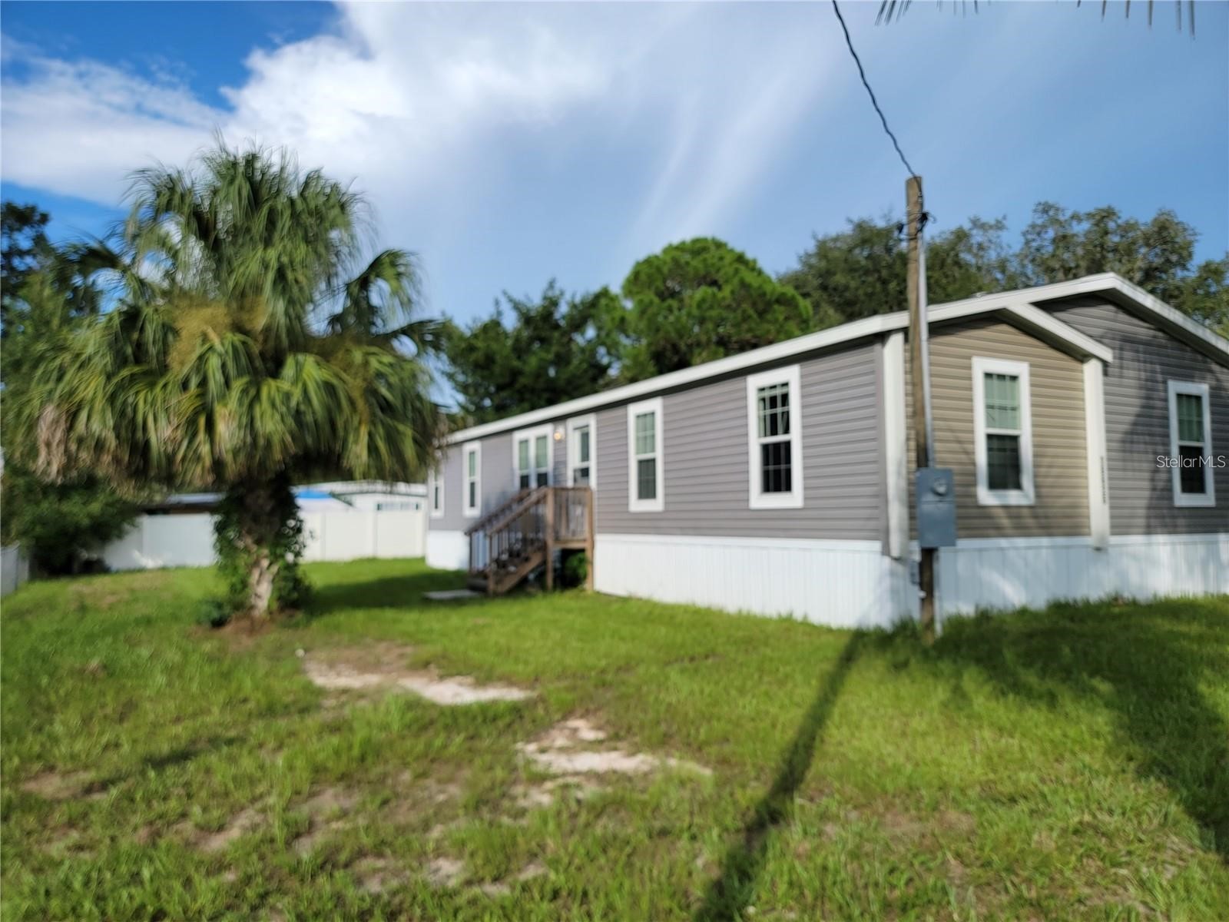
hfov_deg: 71.6
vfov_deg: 56.8
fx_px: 852
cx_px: 614
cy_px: 461
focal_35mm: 24
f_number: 1.8
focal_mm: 6.7
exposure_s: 1/904
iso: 16
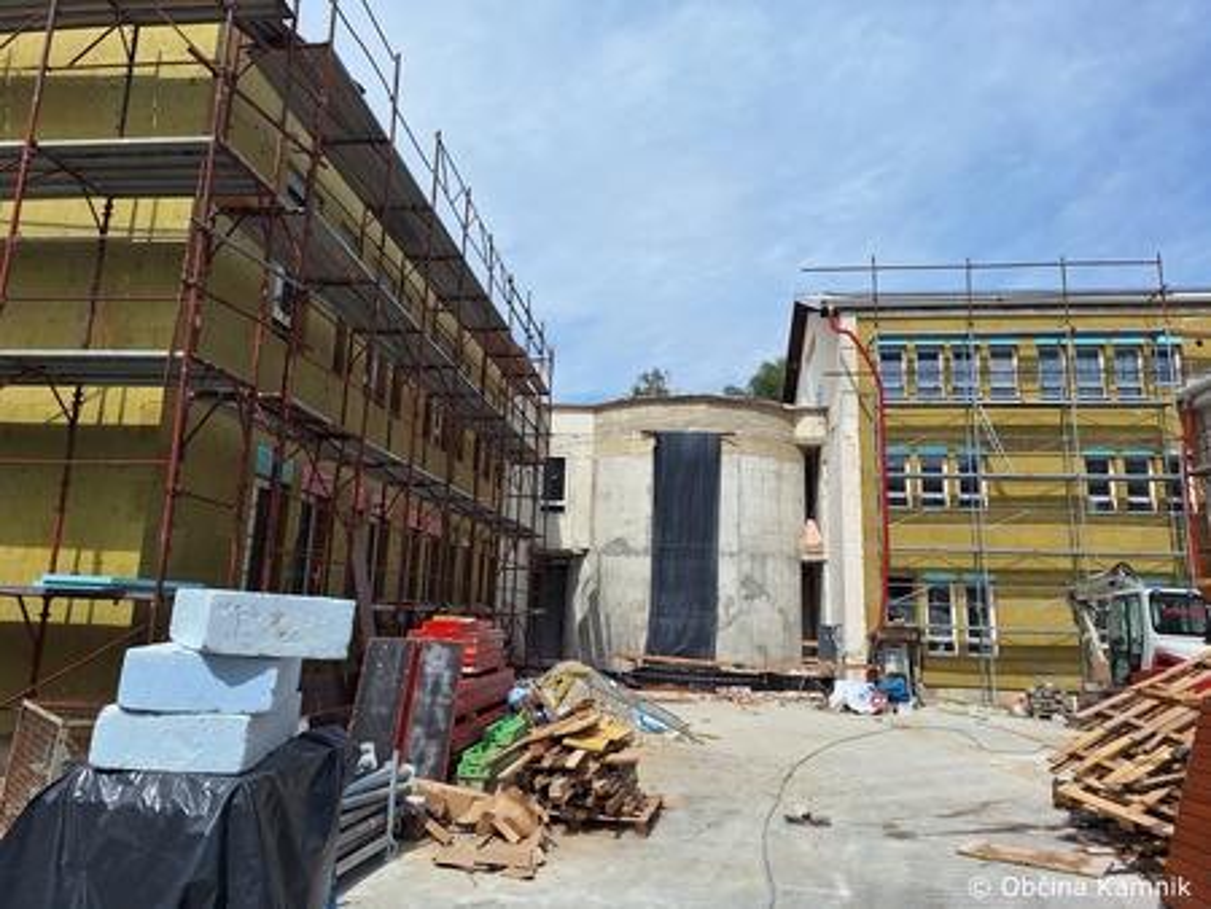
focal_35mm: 23
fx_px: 805
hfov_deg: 73.9
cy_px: 454
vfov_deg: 58.9
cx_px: 606
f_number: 1.8
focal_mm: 5.54
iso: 40
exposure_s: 1/3623
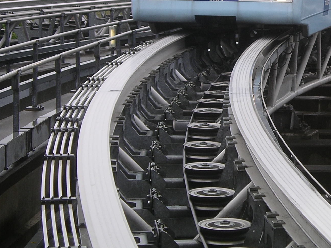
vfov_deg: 8.8
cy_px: 14
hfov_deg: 11.7
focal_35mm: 167
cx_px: 326
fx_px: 1597
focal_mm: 17.4
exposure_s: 1/163
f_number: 3.6
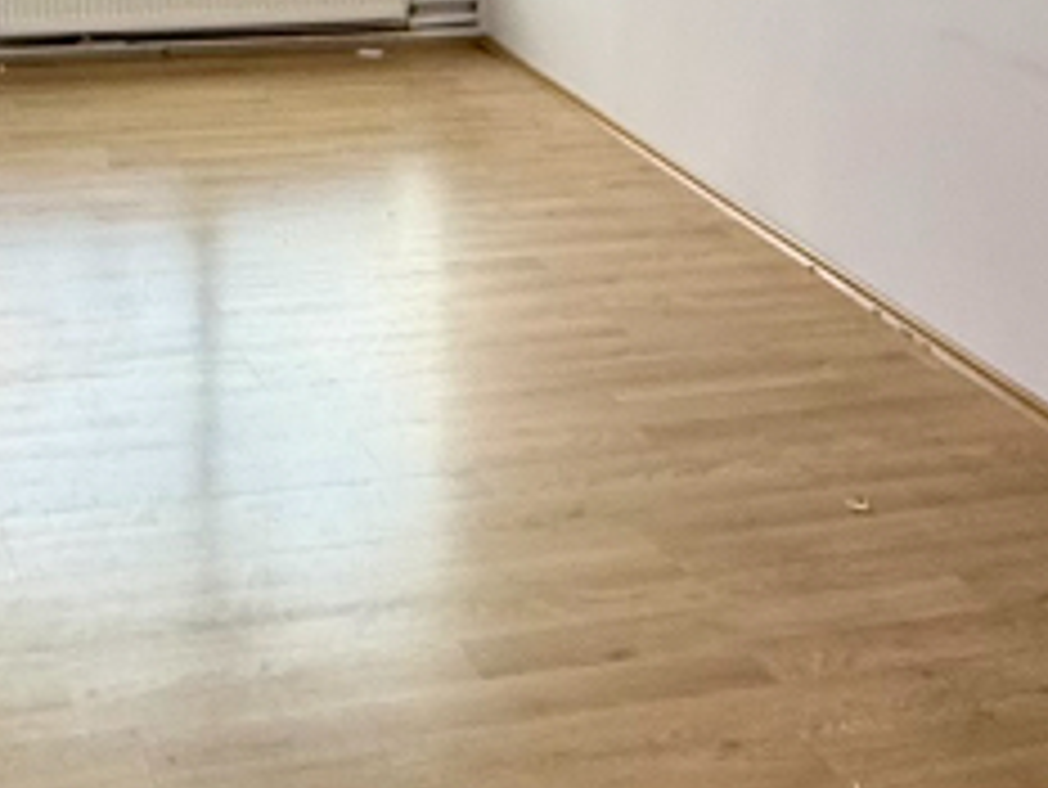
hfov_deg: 31.5
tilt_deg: -4.8
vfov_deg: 22.6
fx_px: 1817
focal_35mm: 60
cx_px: 238
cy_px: -140
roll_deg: -0.1
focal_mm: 2.22
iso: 160
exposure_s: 1/99
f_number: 2.2
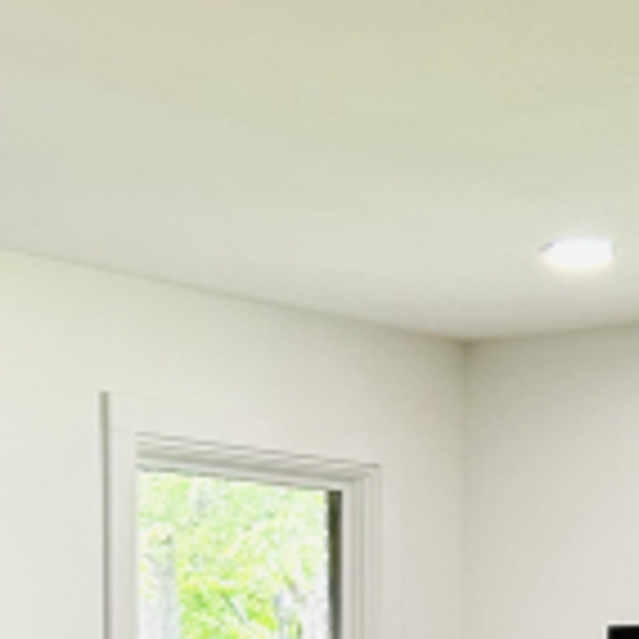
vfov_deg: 15.2
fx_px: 2256
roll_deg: -0.4
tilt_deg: -4.8
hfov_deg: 16.1
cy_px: 896
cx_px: 367
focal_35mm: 108
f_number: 1.5
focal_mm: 5.7
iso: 80
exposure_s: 1/120
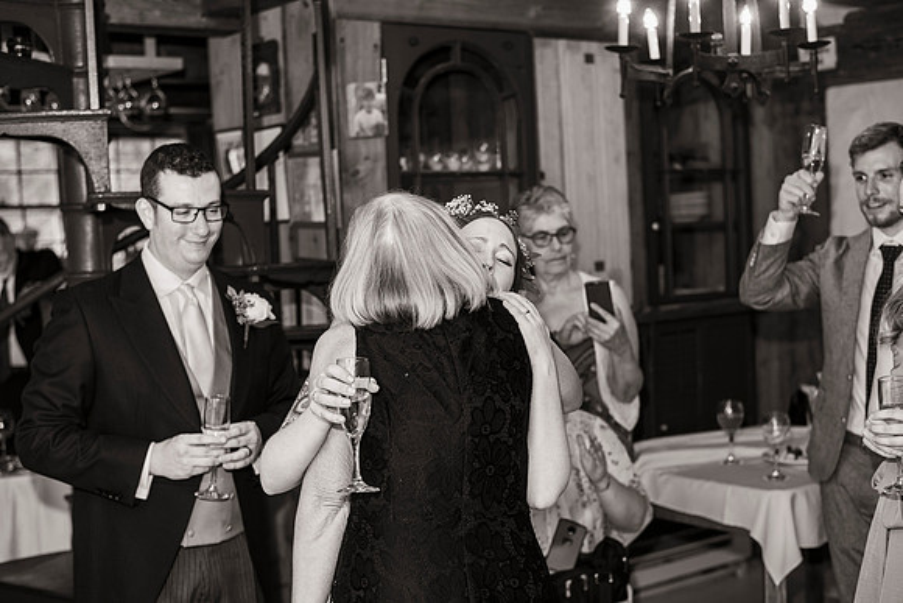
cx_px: 452
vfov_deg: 27.0
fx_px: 1254
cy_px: 302
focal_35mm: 50
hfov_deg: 39.6
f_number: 3.2
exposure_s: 1/100
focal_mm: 50
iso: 500
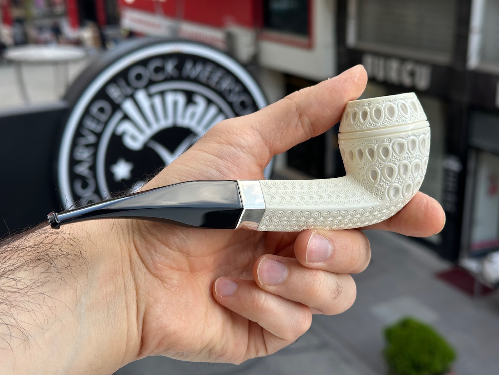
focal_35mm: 48
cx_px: 250
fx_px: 692
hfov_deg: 39.7
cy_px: 188
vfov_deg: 30.3
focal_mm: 6.86
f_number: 1.78
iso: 64
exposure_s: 1/469
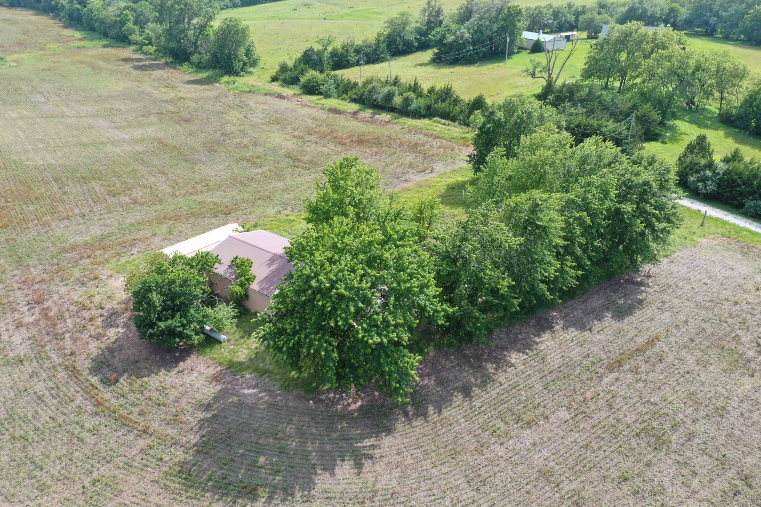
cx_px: 375
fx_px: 613
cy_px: 246
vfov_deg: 45.0
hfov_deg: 63.7
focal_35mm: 29
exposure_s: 1/200
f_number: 5
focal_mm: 10.26
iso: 100
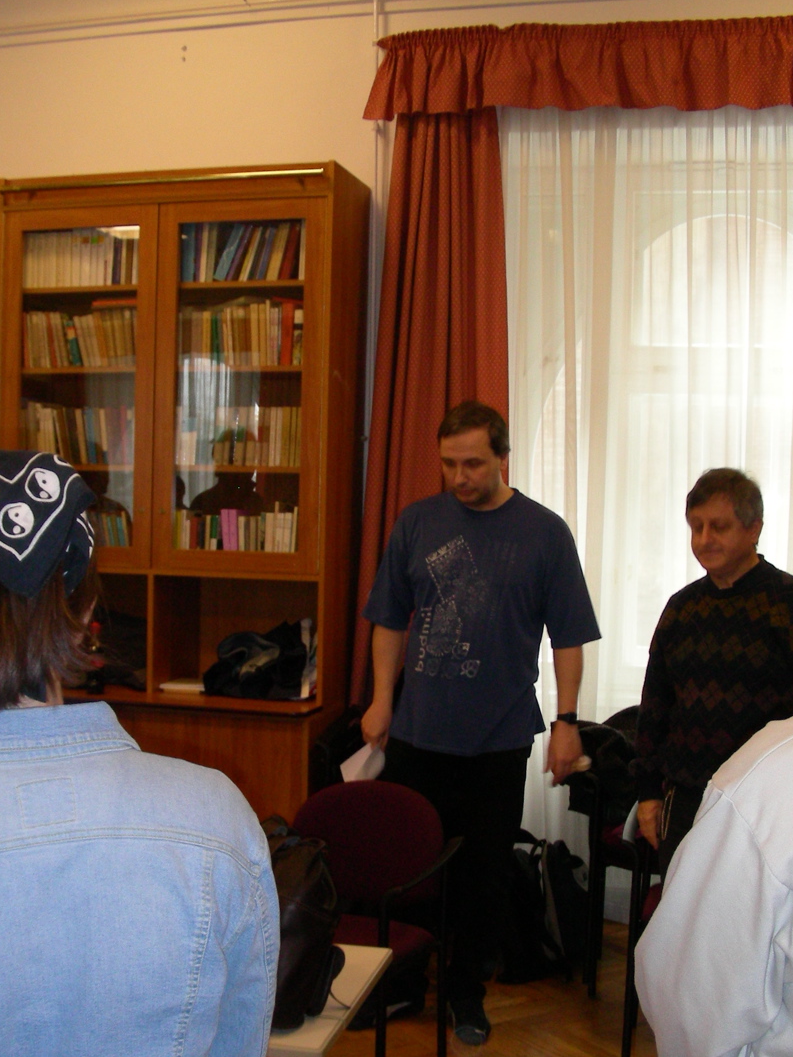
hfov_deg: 31.5
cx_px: 392
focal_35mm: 46
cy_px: 636
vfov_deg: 41.0
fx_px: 1405
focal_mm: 6.3
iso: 200
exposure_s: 1/25.5
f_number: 3.5
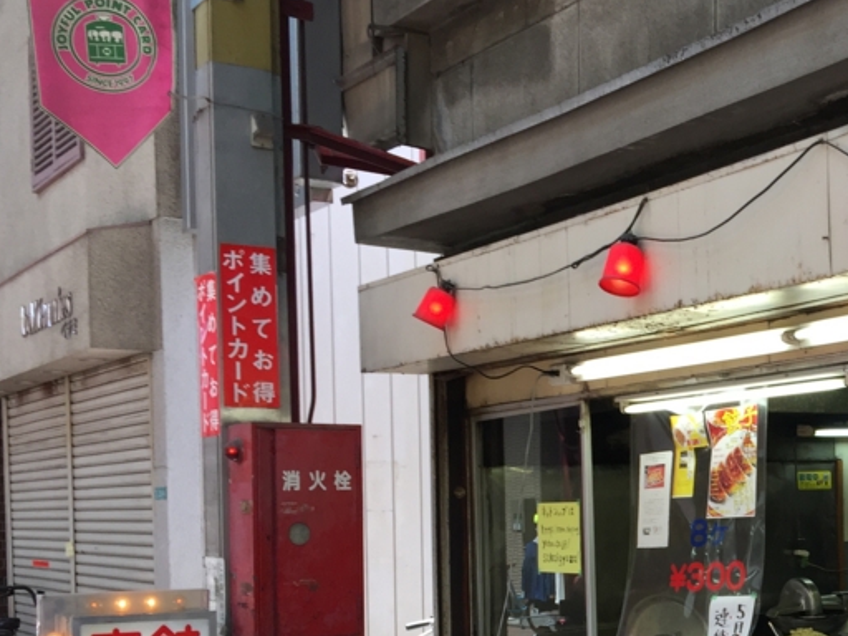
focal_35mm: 58
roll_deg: +1.7
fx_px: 1421
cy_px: 553
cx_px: 800
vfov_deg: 24.6
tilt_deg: +0.4
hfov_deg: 31.3
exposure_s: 1/120
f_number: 2.2
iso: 50
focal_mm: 4.15
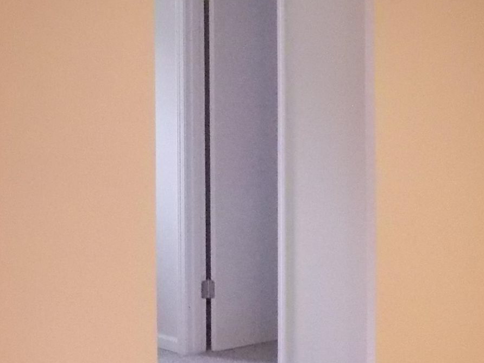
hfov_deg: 19.6
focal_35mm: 100
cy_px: 133
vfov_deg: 14.8
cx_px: 173
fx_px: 1398
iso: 400
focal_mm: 4.1
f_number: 3.3
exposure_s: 1/25
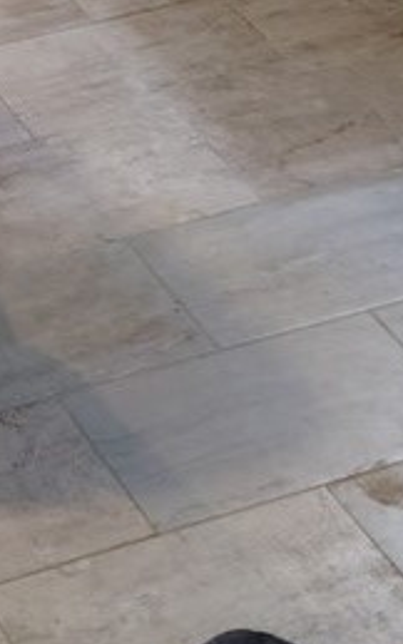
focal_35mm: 126
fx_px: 2213
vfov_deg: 15.8
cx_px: -363
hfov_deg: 9.8
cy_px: -164
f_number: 1.8
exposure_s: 1/30
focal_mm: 5.56
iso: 1447
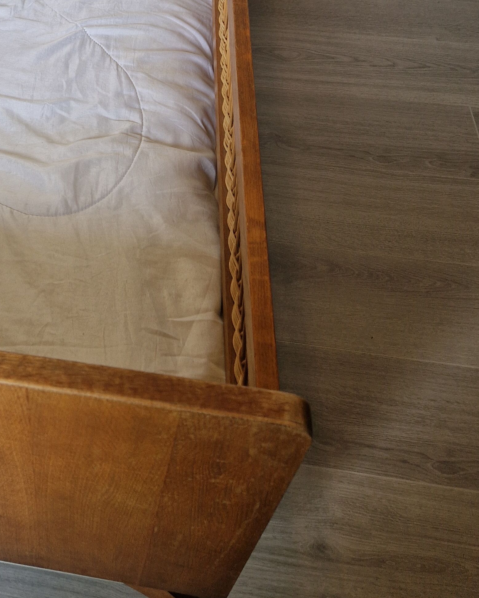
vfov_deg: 37.7
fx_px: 815
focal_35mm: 46
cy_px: 62
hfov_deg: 30.9
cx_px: 24
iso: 50
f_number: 1.8
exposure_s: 1/364
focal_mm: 5.4
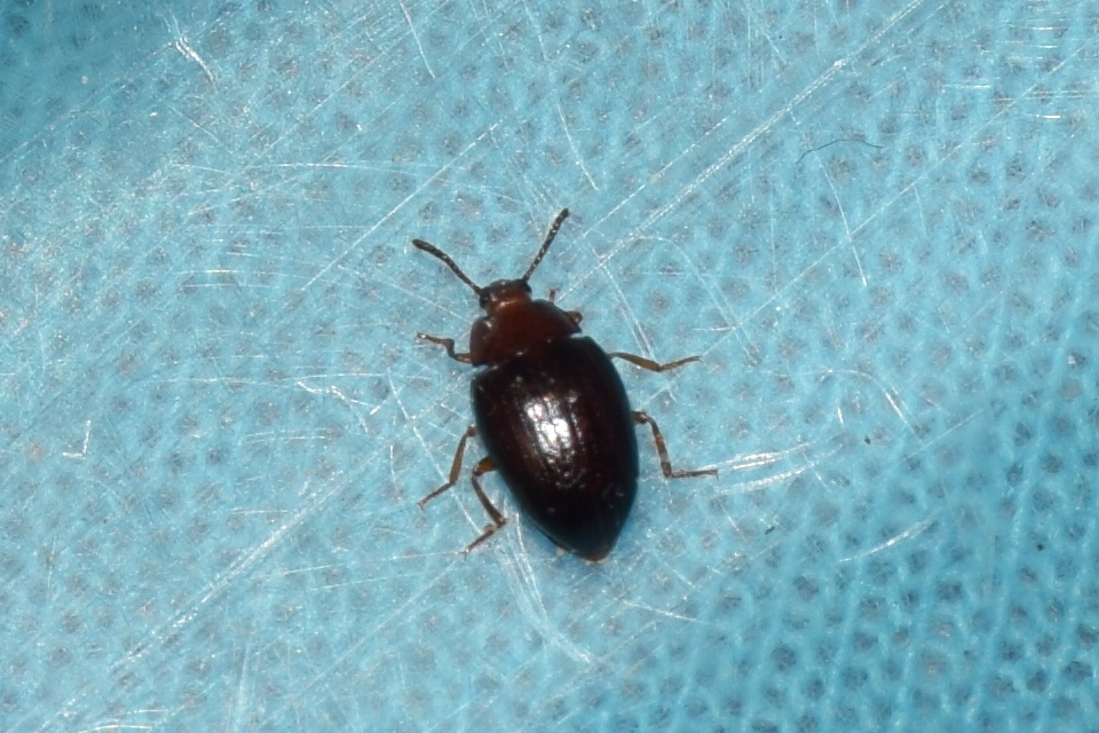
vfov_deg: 6.5
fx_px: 6410
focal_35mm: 210
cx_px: 550
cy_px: 366
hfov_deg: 9.8
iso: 100
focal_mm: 140
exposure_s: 1/160
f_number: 13
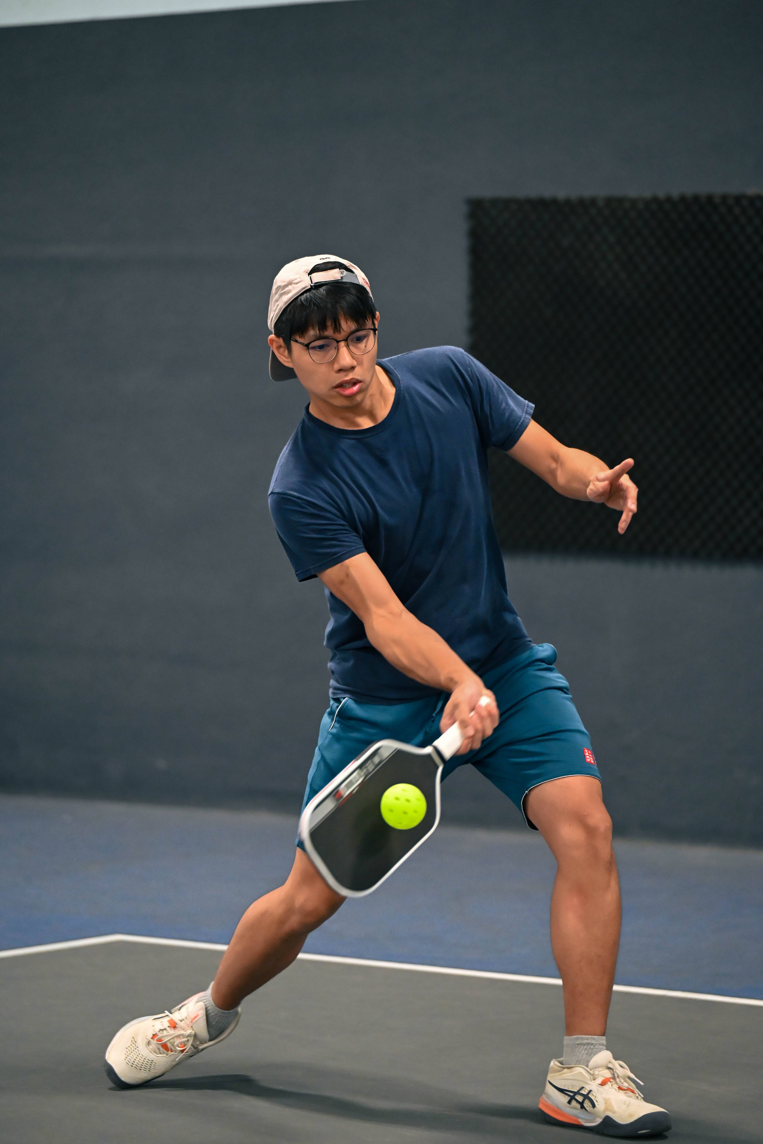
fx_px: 4133
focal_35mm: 130
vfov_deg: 15.8
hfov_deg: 10.5
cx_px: 382
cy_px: 572
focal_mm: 130
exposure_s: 1/800
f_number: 2.8
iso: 6400
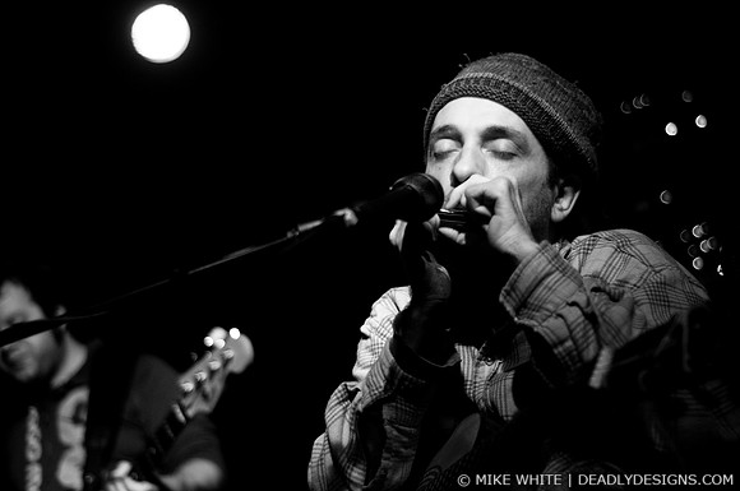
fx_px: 1540
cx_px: 370
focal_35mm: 75
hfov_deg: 27.0
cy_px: 246
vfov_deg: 18.1
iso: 1000
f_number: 1.8
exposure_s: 1/80
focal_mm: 50
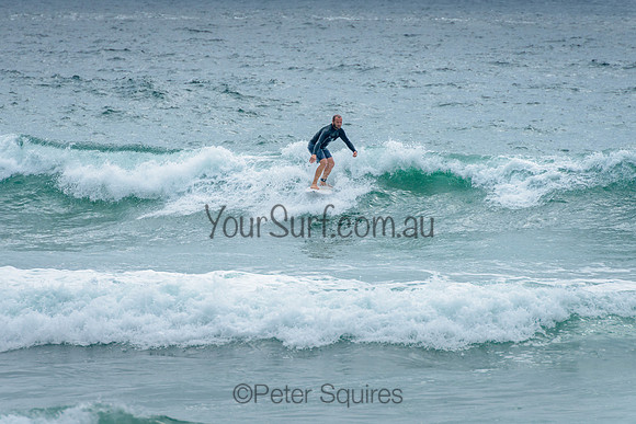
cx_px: 294
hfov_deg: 4.2
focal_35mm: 490
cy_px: 184
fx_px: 8661
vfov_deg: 2.8
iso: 500
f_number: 9
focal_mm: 400
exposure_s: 1/1600
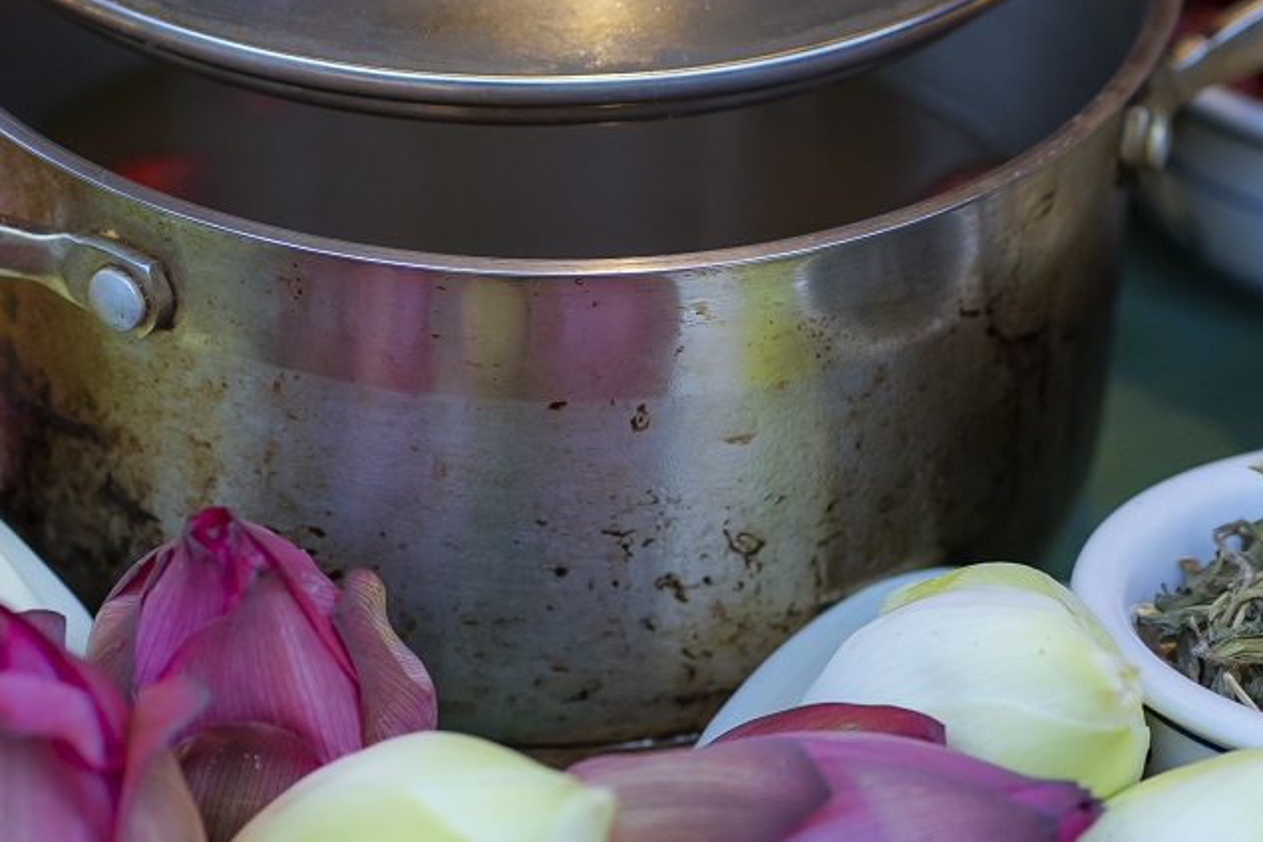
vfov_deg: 5.7
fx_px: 8452
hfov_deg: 8.5
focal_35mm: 241
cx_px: 422
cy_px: 313
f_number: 2.8
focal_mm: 85
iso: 1250
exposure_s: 1/100
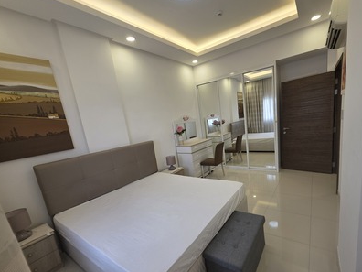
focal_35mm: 15
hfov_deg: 97.7
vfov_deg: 81.4
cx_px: 202
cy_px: 152
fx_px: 157
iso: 64
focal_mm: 2.2
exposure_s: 1/100
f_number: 1.9
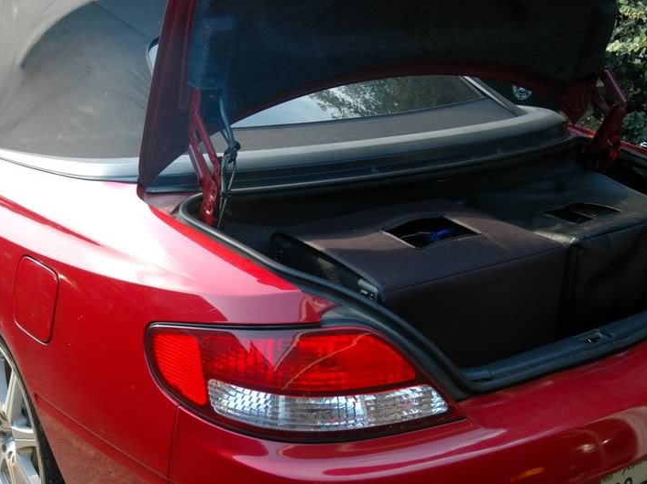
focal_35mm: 49
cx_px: 291
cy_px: 242
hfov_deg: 38.9
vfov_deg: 29.7
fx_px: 916
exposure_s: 1/125
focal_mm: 30
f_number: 5.6
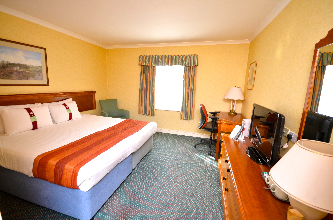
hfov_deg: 100.5
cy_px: 110
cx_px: 166
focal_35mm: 15
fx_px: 138
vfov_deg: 77.1
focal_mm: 10
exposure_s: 1/60
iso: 400
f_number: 5.6
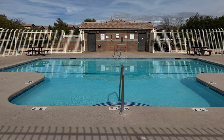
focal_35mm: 26
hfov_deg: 70.4
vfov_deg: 47.4
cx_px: 110
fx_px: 159
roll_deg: +0.8
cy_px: 59
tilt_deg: -8.1
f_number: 1.78
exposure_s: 1/12346
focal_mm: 6.76
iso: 80
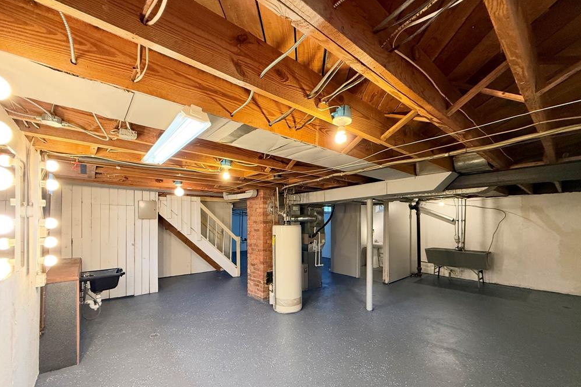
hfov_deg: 100.4
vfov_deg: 76.9
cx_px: 285
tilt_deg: +0.0
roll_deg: -0.5
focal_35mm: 15
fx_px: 242
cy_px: 222
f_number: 2.2
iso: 400
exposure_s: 1/60
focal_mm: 2.22
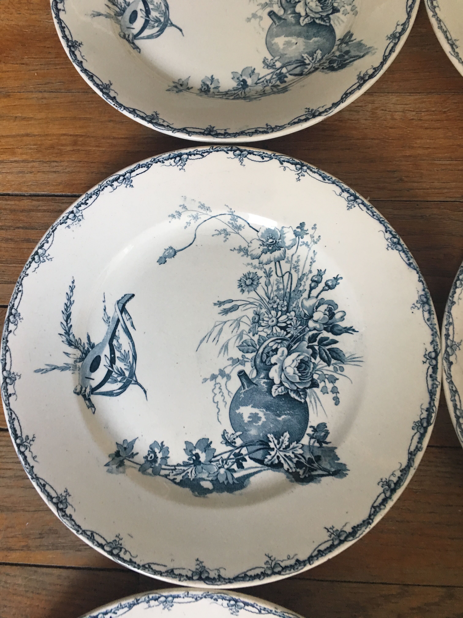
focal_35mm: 29
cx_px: 232
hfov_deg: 48.2
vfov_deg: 61.7
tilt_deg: -78.1
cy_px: 309
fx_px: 517
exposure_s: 1/17
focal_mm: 4.15
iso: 50
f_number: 2.2
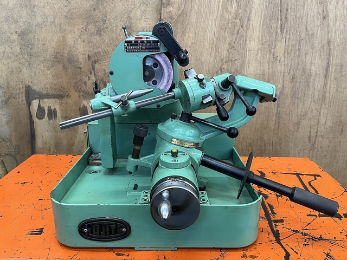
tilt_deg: -18.9
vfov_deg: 53.1
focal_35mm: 26
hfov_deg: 67.3
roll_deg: +0.1
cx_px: 174
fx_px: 261
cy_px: 130
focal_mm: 5.1
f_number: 1.6
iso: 160
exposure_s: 1/60
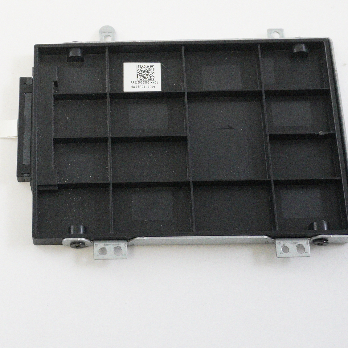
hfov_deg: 21.7
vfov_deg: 21.9
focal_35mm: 79
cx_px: 78
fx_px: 899
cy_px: 135
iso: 6400
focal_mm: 28
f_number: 5.6
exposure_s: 1/320
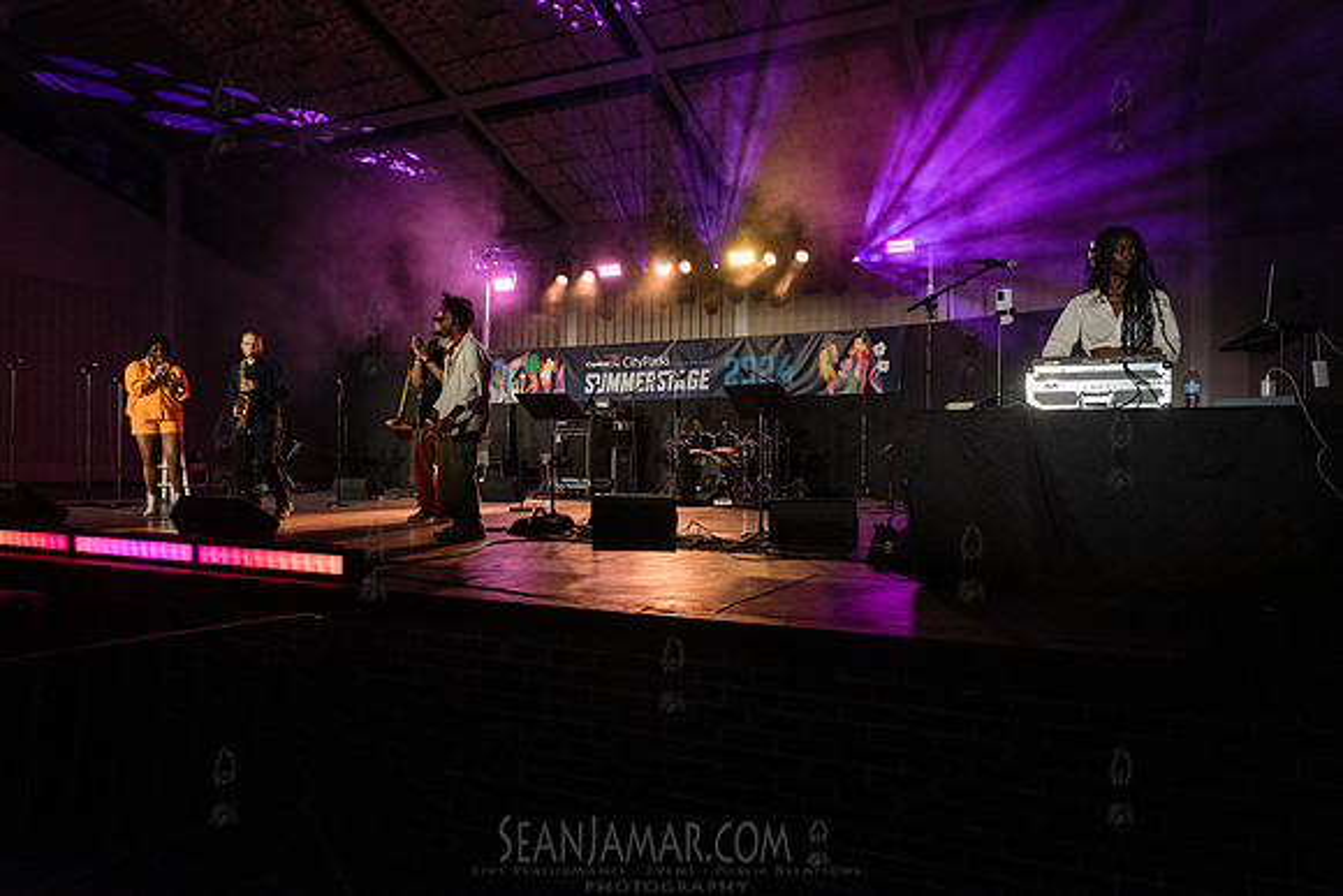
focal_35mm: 24
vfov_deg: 53.2
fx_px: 896
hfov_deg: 73.7
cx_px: 672
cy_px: 448
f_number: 4
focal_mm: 24
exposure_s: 1/400
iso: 3200
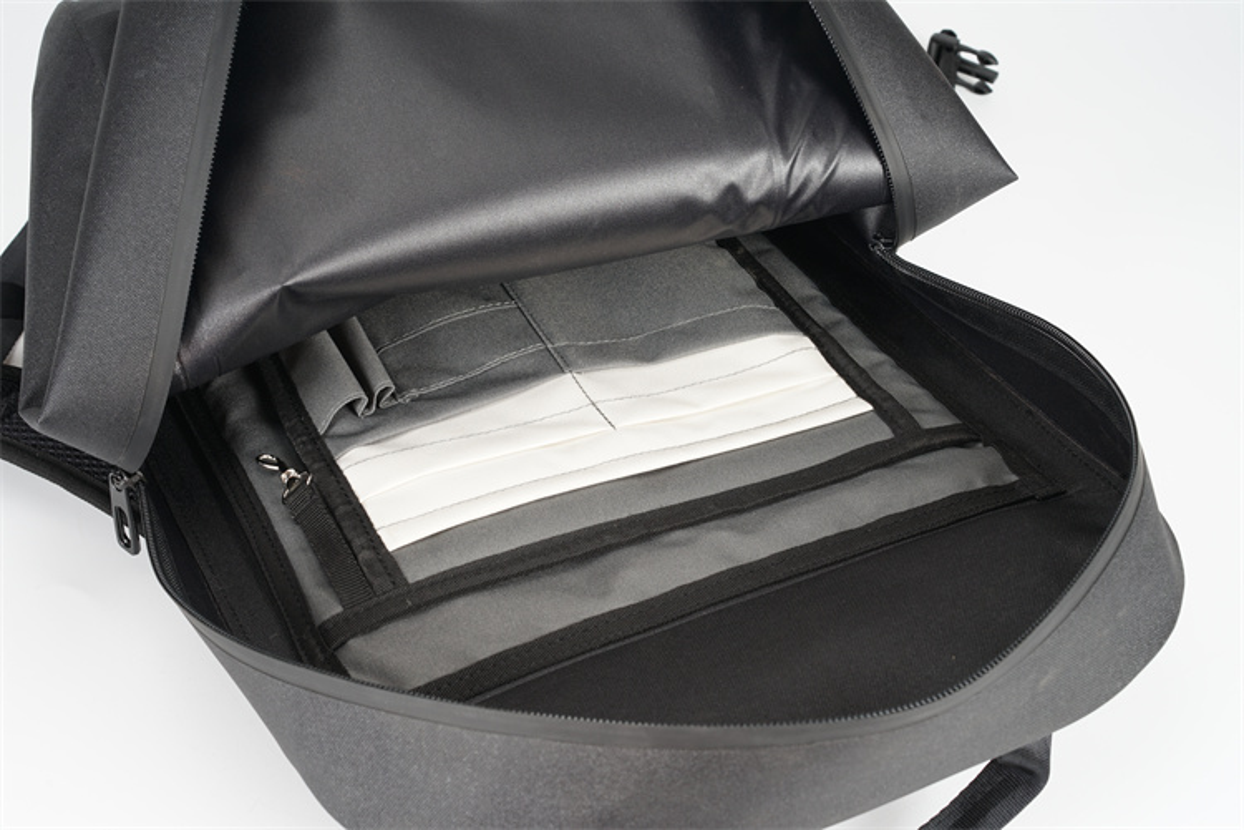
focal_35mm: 55
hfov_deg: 36.2
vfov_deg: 24.6
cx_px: 622
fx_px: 1900
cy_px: 415
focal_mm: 55
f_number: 11
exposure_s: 1/125
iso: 100
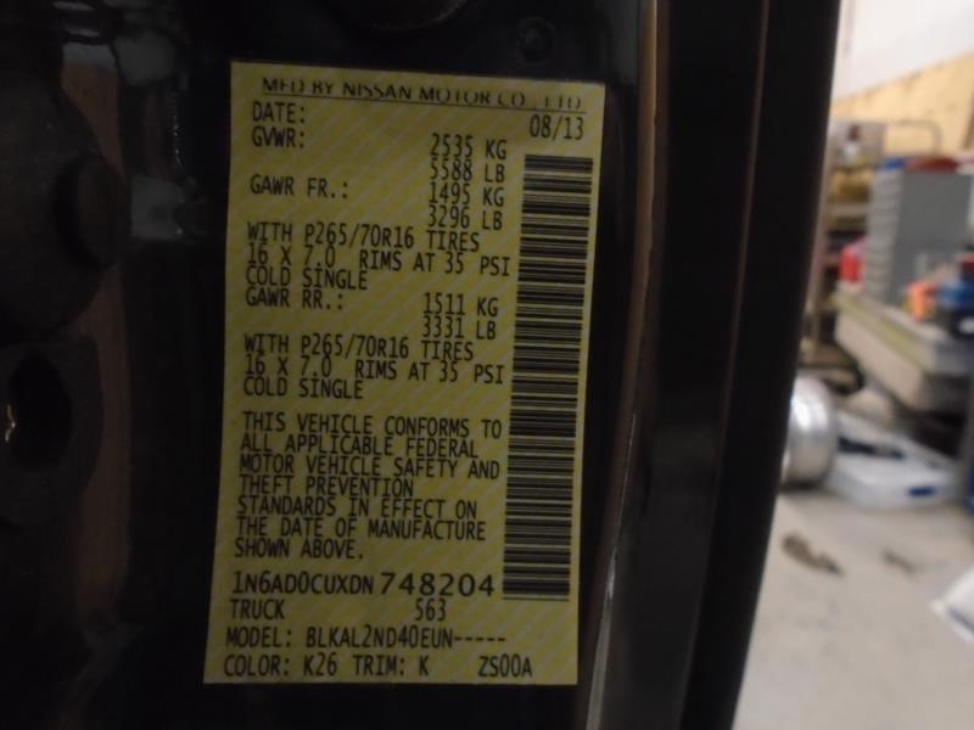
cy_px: 365
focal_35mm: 26
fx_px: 732
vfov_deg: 53.1
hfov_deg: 67.3
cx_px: 487
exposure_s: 1/15
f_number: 3.2
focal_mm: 4.6
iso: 400
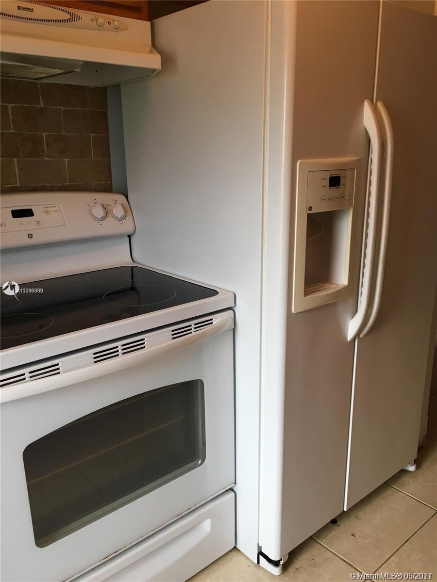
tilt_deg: -13.5
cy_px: 291
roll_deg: -0.7
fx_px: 488
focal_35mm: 29
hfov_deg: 48.2
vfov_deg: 61.7
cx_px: 218
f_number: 2.2
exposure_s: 1/30
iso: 50
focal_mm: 4.15
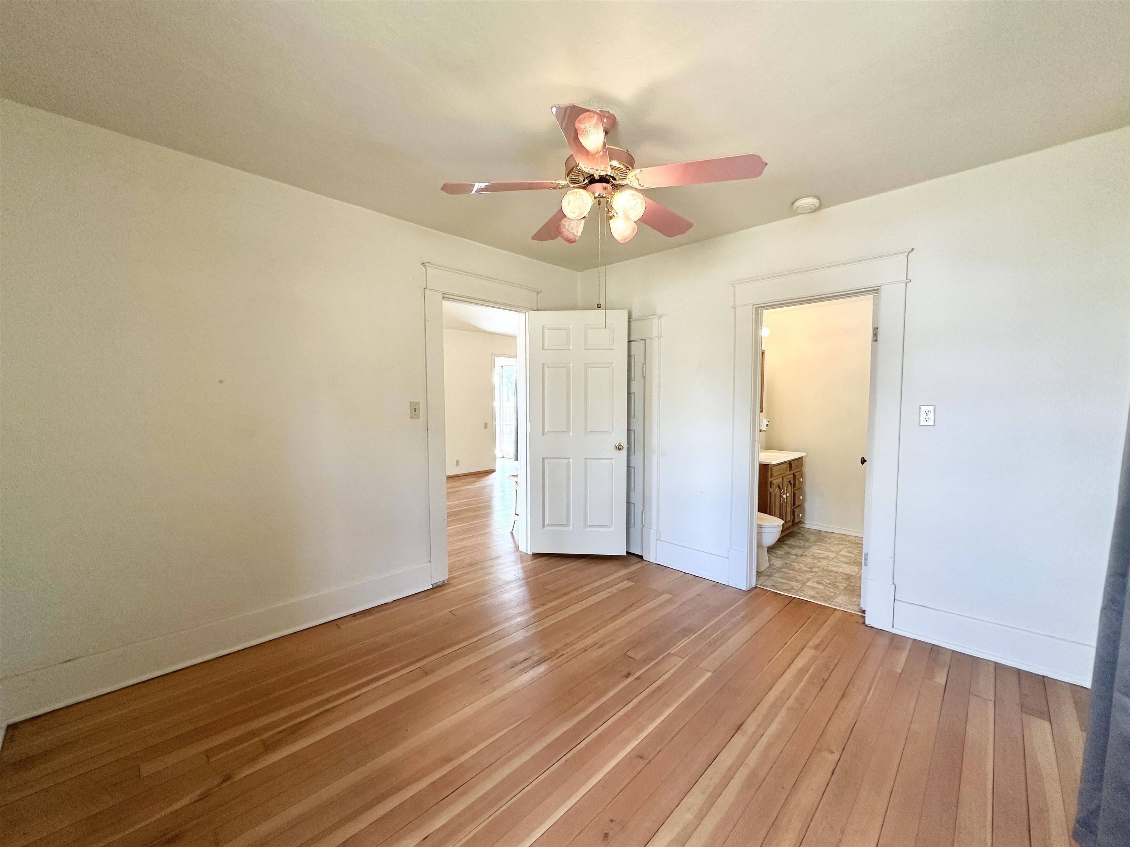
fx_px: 457
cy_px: 424
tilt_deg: -3.1
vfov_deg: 85.7
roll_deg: -0.1
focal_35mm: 14
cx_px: 565
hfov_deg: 102.1
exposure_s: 1/120
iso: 125
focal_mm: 2.22
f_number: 2.2
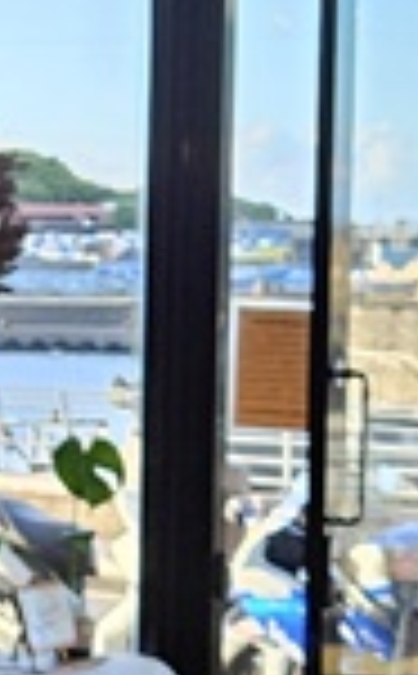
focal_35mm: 163
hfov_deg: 7.7
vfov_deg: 12.9
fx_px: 2988
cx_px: -391
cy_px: 360
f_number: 1.8
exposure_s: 1/180
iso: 64
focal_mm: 5.4
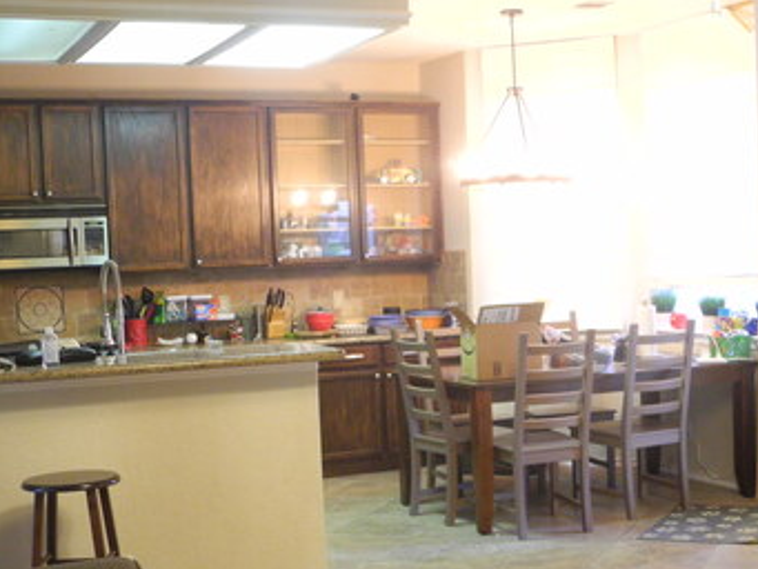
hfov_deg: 32.1
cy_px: 373
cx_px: 422
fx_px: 1314
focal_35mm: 60
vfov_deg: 24.3
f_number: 2.8
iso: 400
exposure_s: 1/10
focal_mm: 6.8
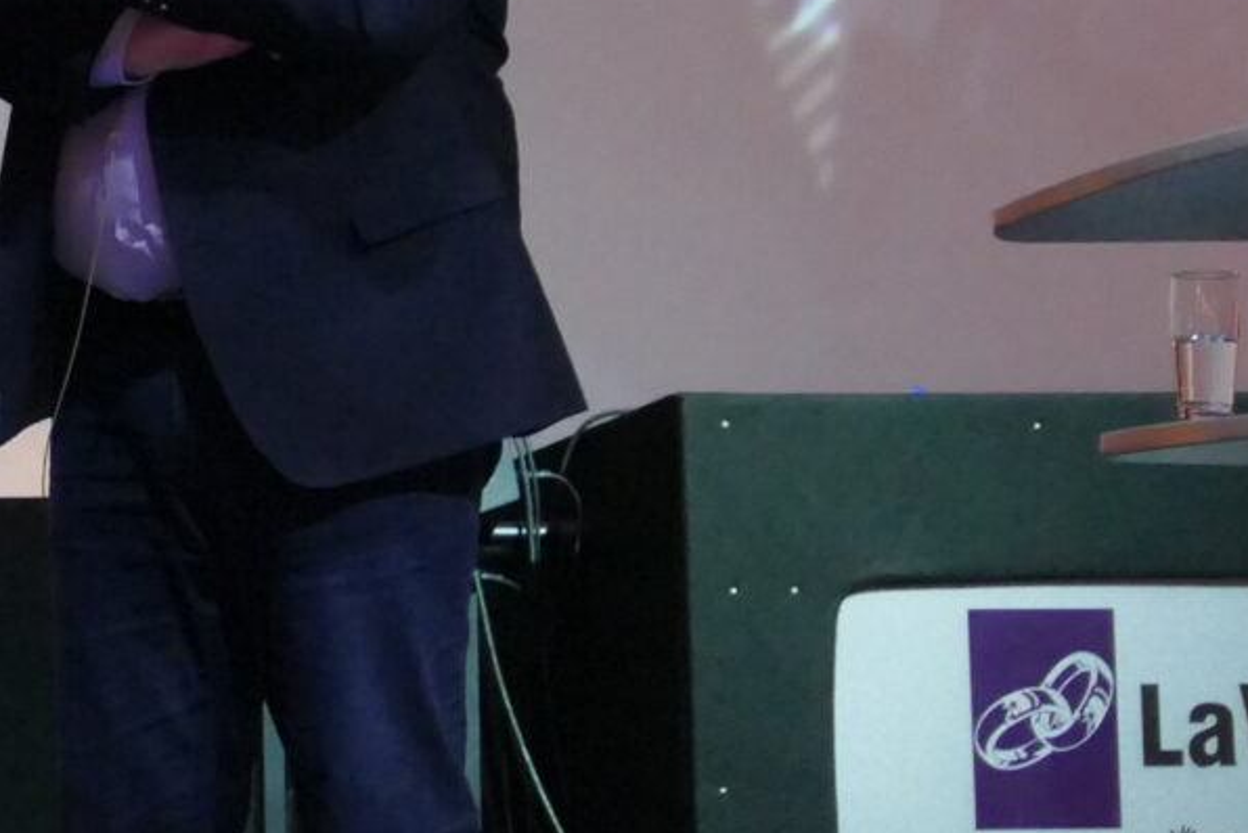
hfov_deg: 7.3
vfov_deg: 4.9
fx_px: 9676
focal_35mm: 279
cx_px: -170
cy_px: -122
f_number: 3.6
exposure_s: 1/25
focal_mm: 23.65
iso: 1600
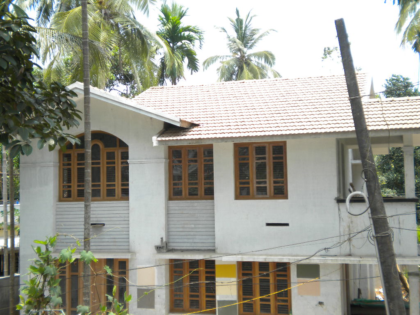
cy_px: 158
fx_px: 631
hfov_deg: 36.8
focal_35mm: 52
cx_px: 210
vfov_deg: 28.0
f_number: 3.9
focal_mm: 9.3
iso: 80
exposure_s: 1/200
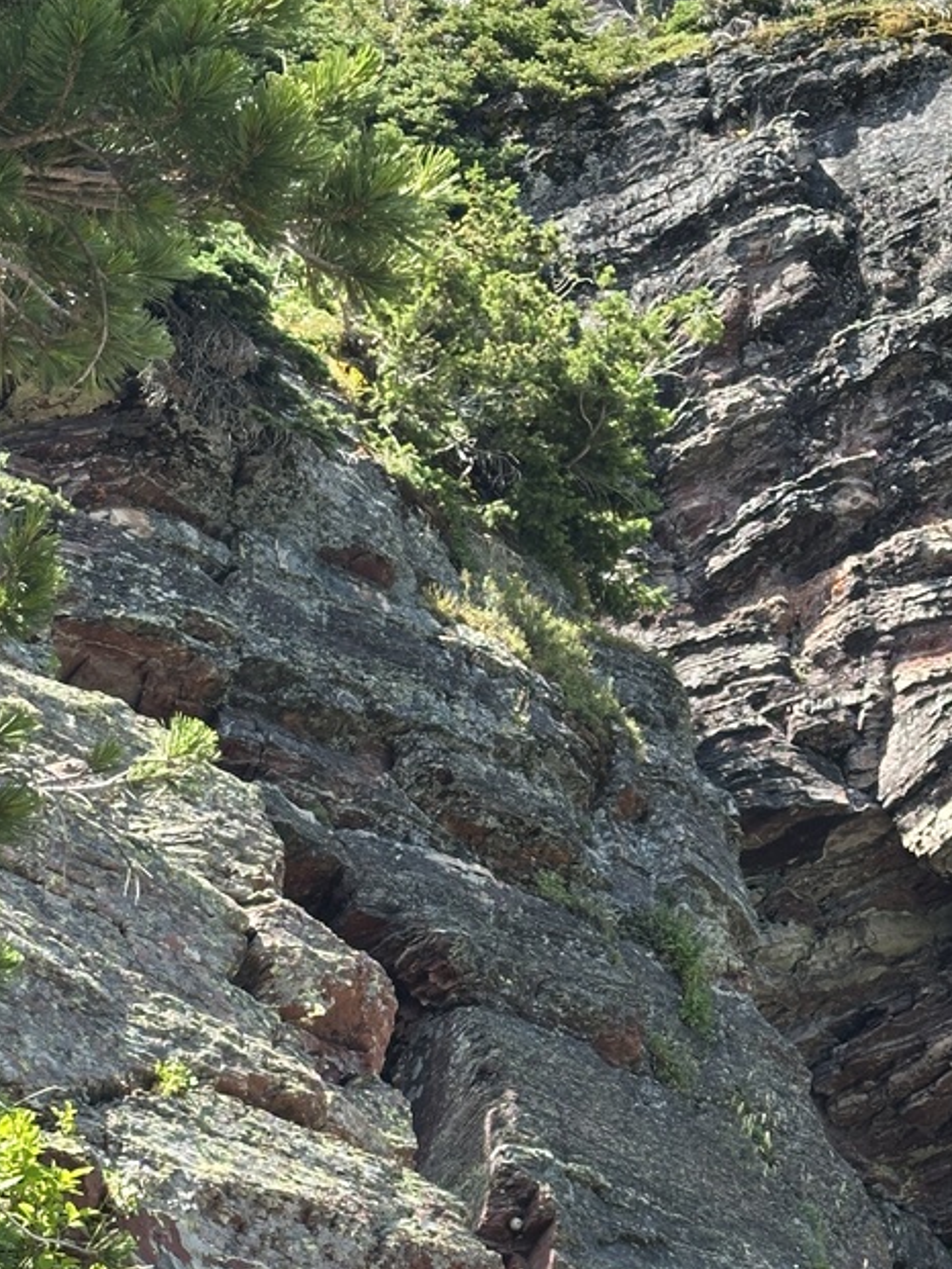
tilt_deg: +27.6
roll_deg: +3.9
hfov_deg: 14.4
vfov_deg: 19.0
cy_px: 916
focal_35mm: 103
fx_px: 3776
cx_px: 445
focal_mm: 6.86
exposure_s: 1/663
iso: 64
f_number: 1.78
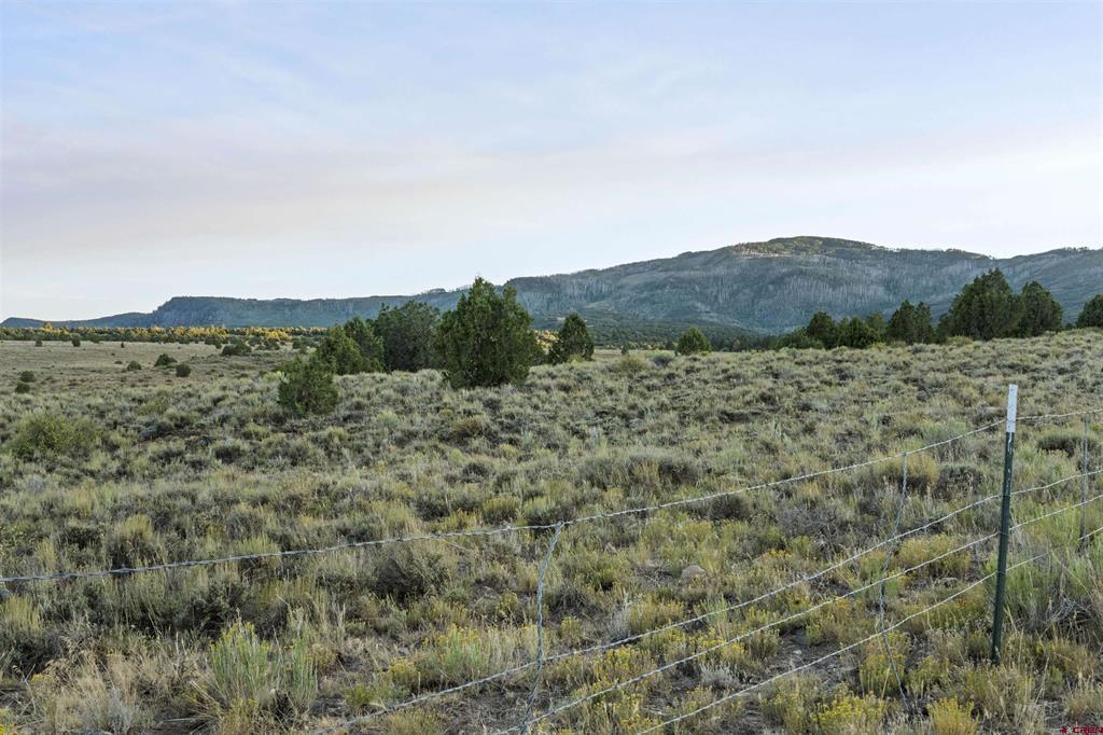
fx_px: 1409
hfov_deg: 42.8
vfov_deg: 29.2
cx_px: 552
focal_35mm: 46
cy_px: 368
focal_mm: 46
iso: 1000
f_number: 20
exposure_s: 1/30
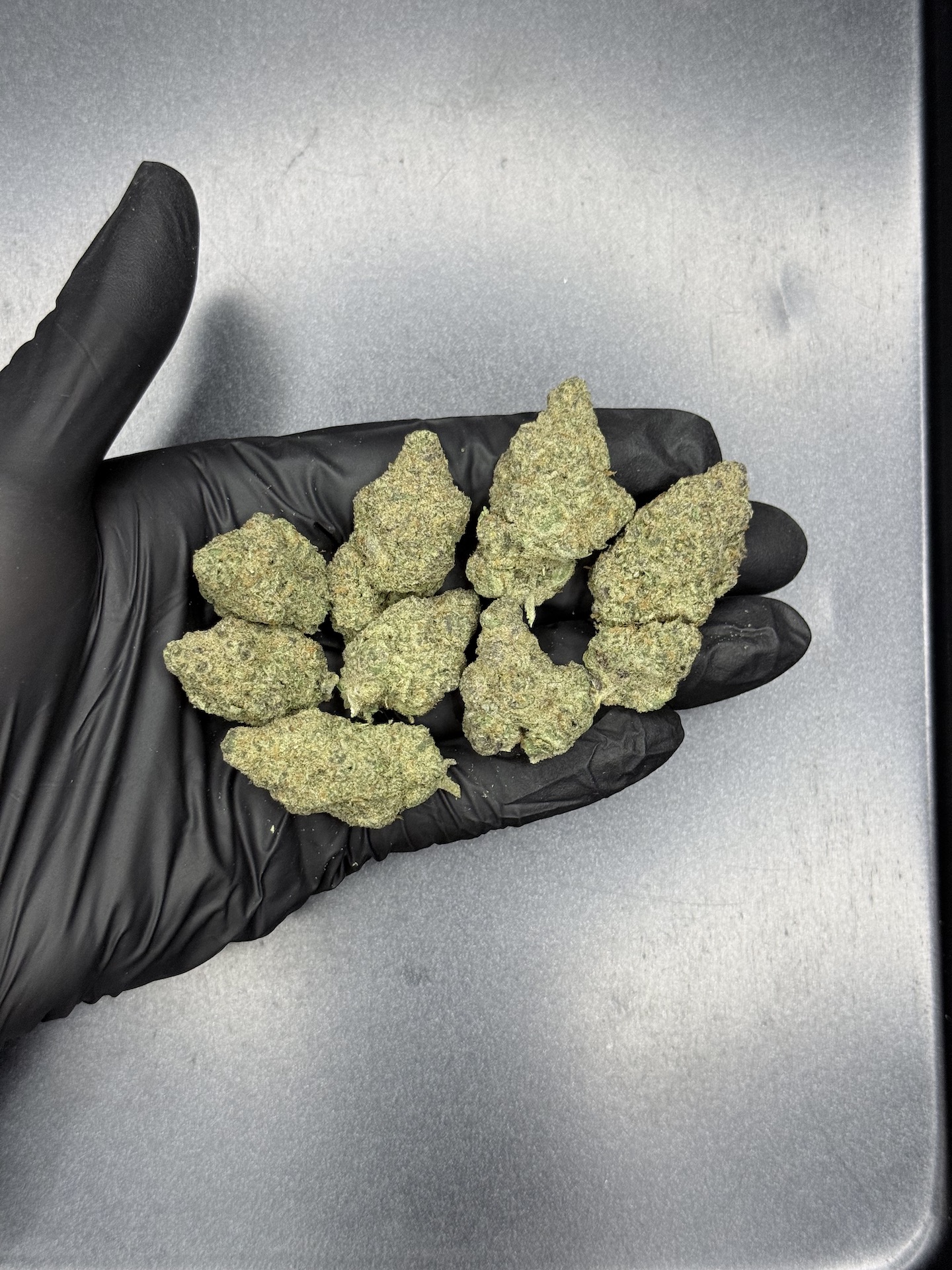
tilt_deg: -84.9
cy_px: 635
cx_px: 476
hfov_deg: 30.3
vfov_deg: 39.7
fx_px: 1760
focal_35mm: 48
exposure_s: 1/50
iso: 80
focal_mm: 6.76
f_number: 1.78
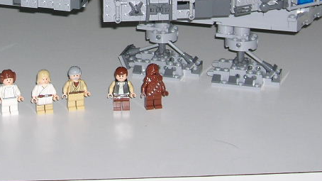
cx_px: 87
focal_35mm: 123
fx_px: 1050
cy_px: -44
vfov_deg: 9.7
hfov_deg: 17.4
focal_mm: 8.4
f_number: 3.3
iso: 50
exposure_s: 1/60.1
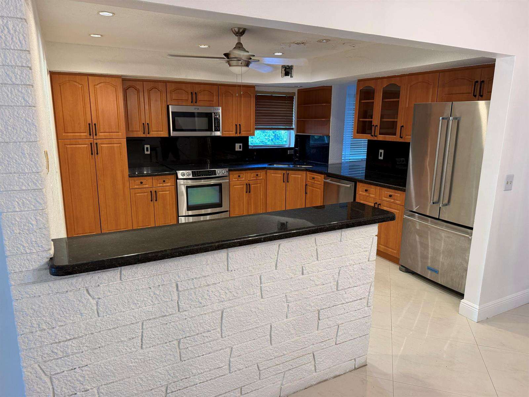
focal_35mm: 24
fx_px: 367
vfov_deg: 56.8
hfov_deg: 71.6
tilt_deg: -12.4
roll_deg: -0.1
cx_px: 264
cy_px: 198
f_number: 1.78
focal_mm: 6.76
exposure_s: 1/60
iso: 250
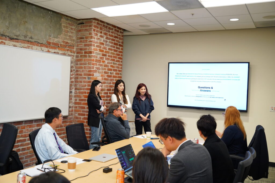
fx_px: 275
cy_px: 92
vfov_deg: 36.9
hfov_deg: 53.1
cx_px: 138
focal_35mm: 36
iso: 800
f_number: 4.5
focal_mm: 36
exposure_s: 1/40
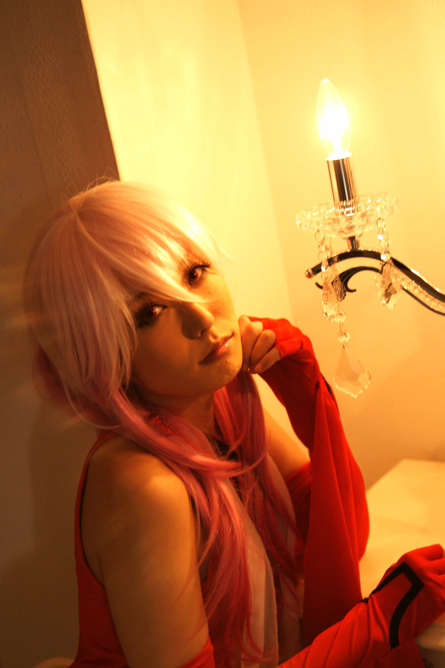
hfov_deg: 22.2
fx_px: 1131
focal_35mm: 61
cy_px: 444
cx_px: 202
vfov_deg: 32.6
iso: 400
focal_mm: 45
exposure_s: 1/60
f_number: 2.8
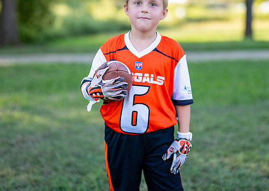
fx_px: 626
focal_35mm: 82
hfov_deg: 24.2
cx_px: 148
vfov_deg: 17.3
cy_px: 48
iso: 160
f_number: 1.2
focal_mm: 50
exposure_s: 1/1600
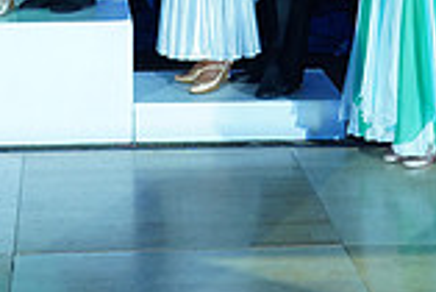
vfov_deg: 11.7
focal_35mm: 111
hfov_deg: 18.3
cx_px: 114
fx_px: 1346
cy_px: -182
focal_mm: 30
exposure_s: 1/160
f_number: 4.5
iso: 1000
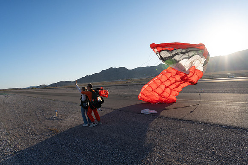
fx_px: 165
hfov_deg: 73.7
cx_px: 124
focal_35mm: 24
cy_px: 82
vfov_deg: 53.2
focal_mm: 24
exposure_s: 1/2000
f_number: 8
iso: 800
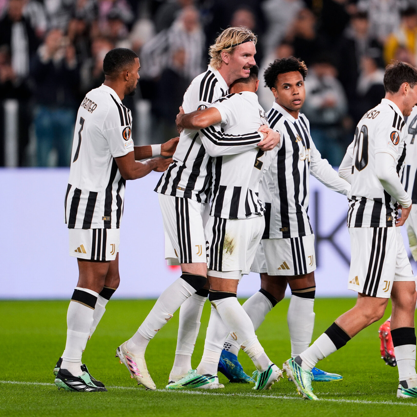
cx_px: 301
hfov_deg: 3.4
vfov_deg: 3.4
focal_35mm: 511
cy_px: 208
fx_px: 6964
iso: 1000
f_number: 2.8
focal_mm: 400
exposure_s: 1/1000
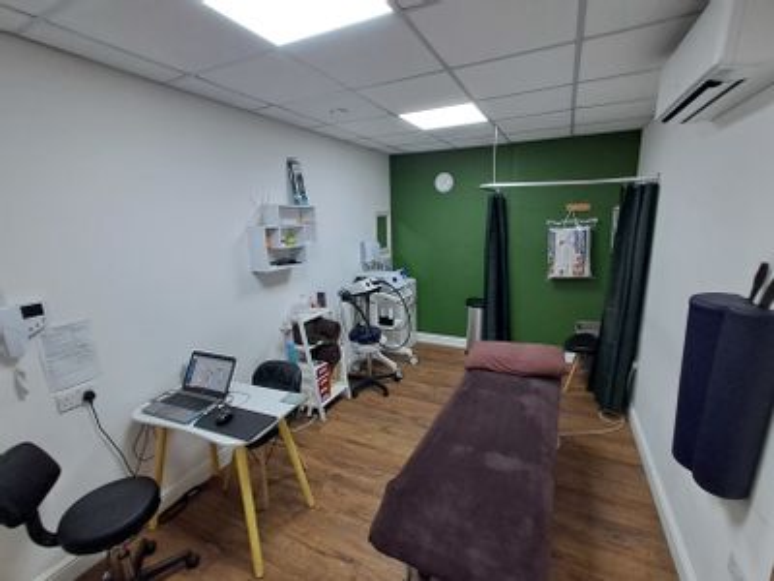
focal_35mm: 16
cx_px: 387
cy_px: 290
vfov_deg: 78.1
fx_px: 358
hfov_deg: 94.5
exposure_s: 1/50
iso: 80
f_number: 2.2
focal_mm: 1.64
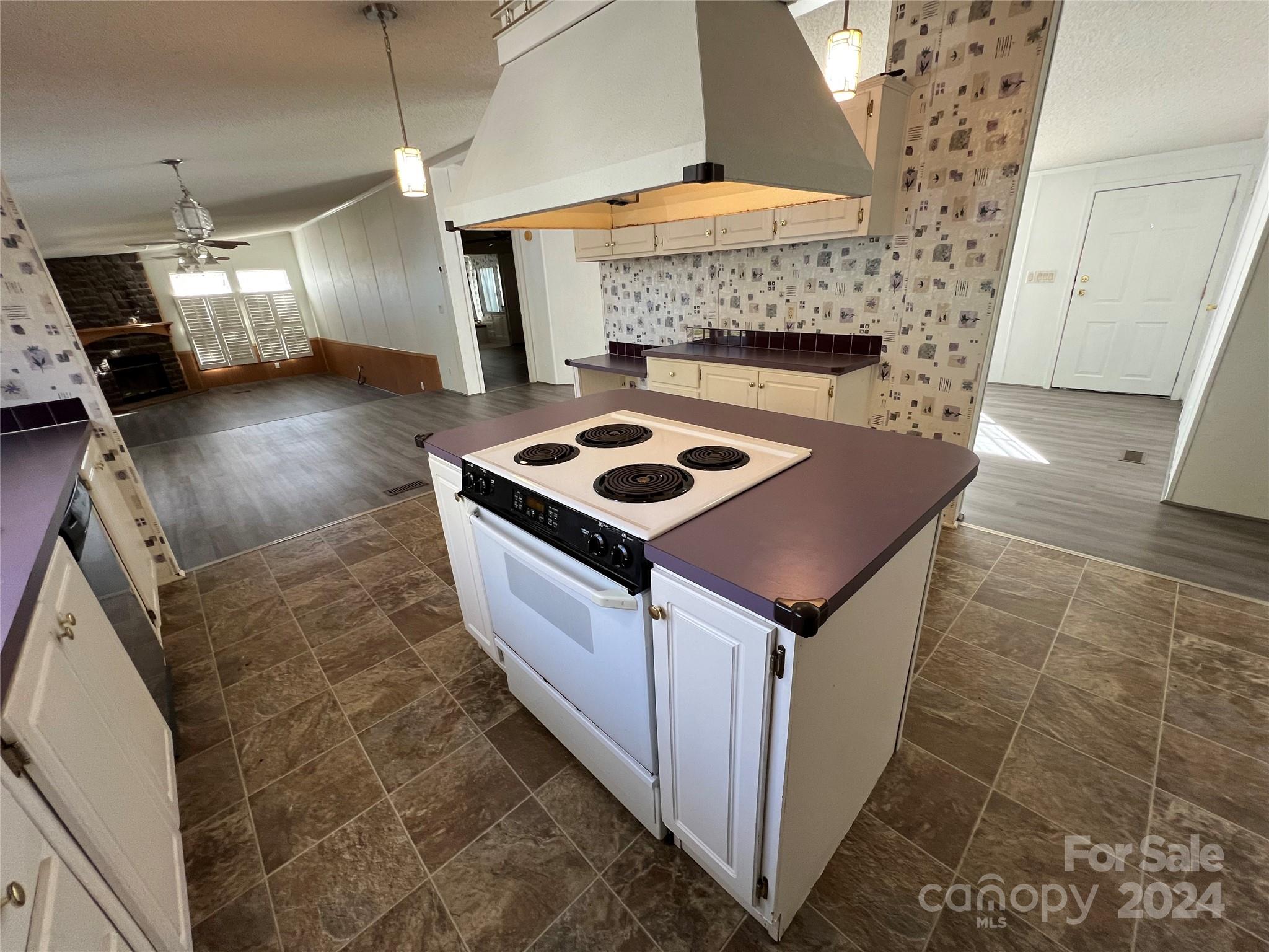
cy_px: 476
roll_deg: +3.5
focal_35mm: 13
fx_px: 477
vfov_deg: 89.9
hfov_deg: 106.2
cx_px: 634
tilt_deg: -22.0
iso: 200
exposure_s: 1/120
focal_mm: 1.57
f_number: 1.8
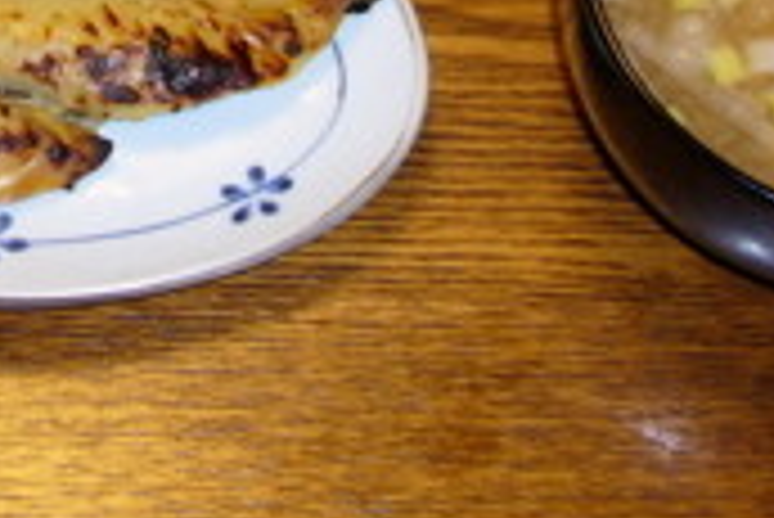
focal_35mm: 114
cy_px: -155
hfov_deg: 17.7
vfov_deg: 11.7
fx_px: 2453
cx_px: 108
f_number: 3.3
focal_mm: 6.9
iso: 100
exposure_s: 1/30
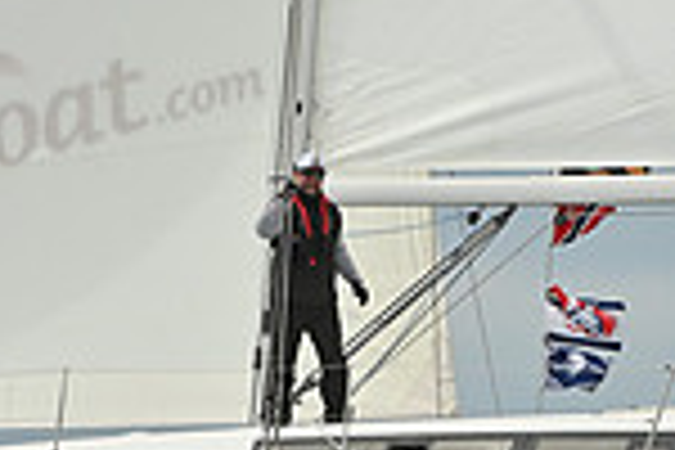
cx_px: 500
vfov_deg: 5.1
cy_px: 317
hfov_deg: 7.6
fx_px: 5081
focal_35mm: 271
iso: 320
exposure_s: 1/2000
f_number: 8
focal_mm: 70
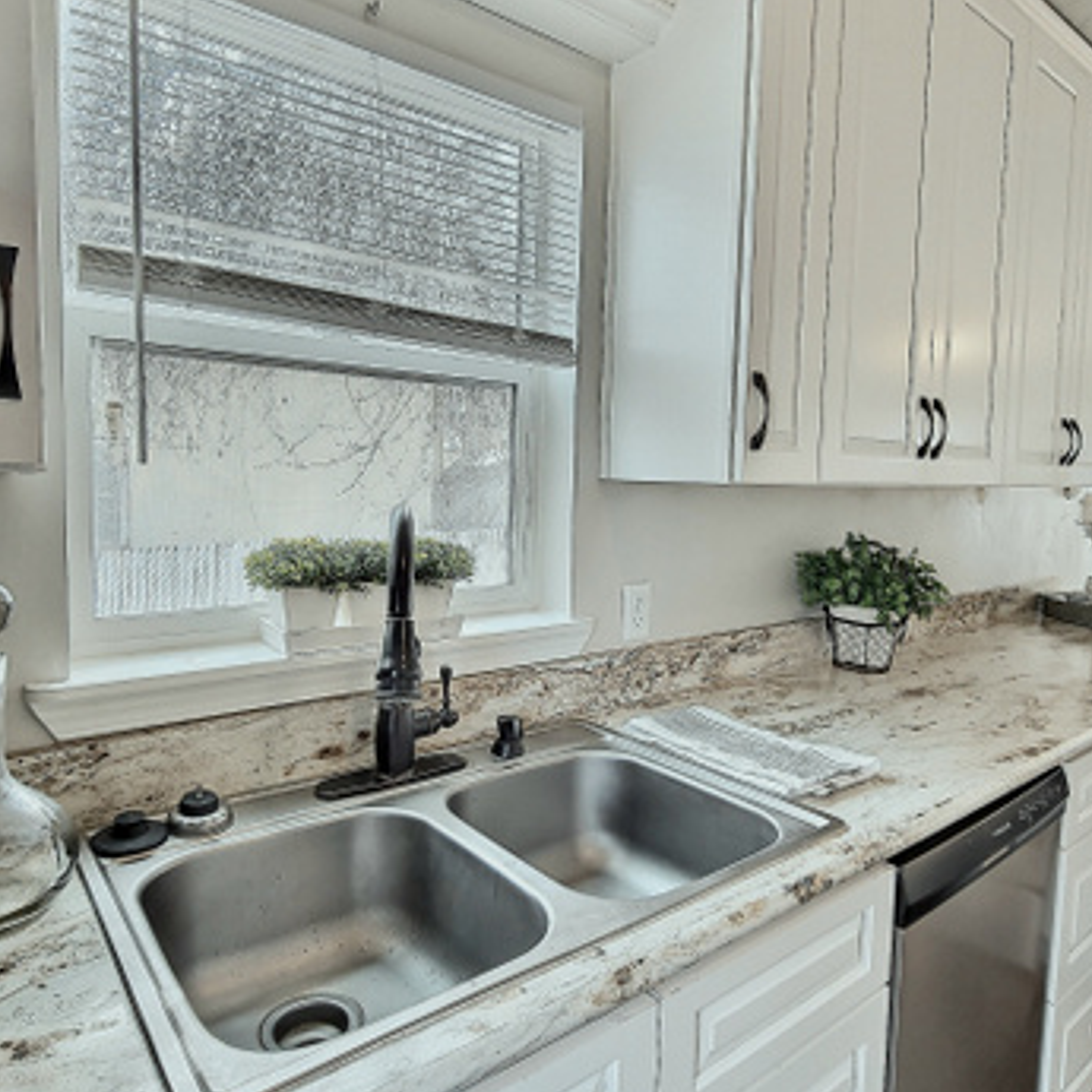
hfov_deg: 87.4
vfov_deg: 87.4
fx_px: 571
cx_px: 567
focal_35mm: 16
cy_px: 551
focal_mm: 2.2
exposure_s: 1/2
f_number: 2.2
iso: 500
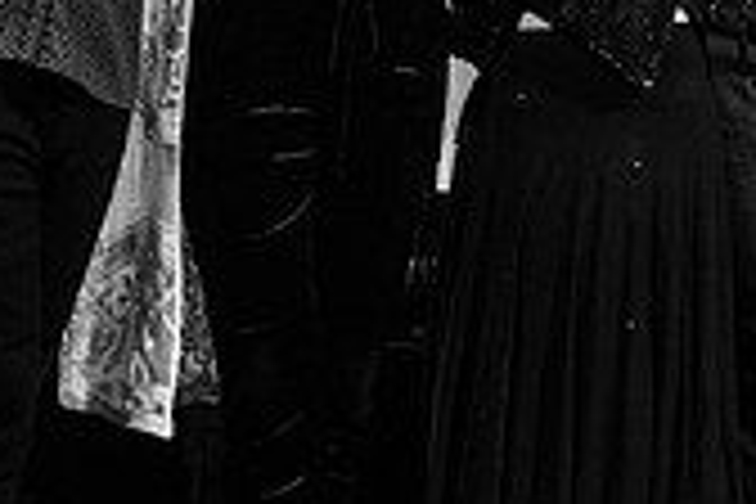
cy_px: -148
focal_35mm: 222
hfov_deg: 9.2
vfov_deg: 6.1
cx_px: 630
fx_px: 4662
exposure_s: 1/640
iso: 2000
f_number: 3.5
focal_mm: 52
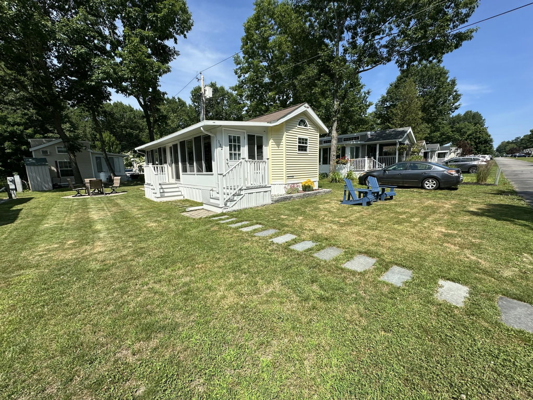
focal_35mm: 14
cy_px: 200
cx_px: 266
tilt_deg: -8.4
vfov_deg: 85.7
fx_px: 216
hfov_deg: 102.1
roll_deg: +0.9
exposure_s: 1/2212
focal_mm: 2.22
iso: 50
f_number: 2.2
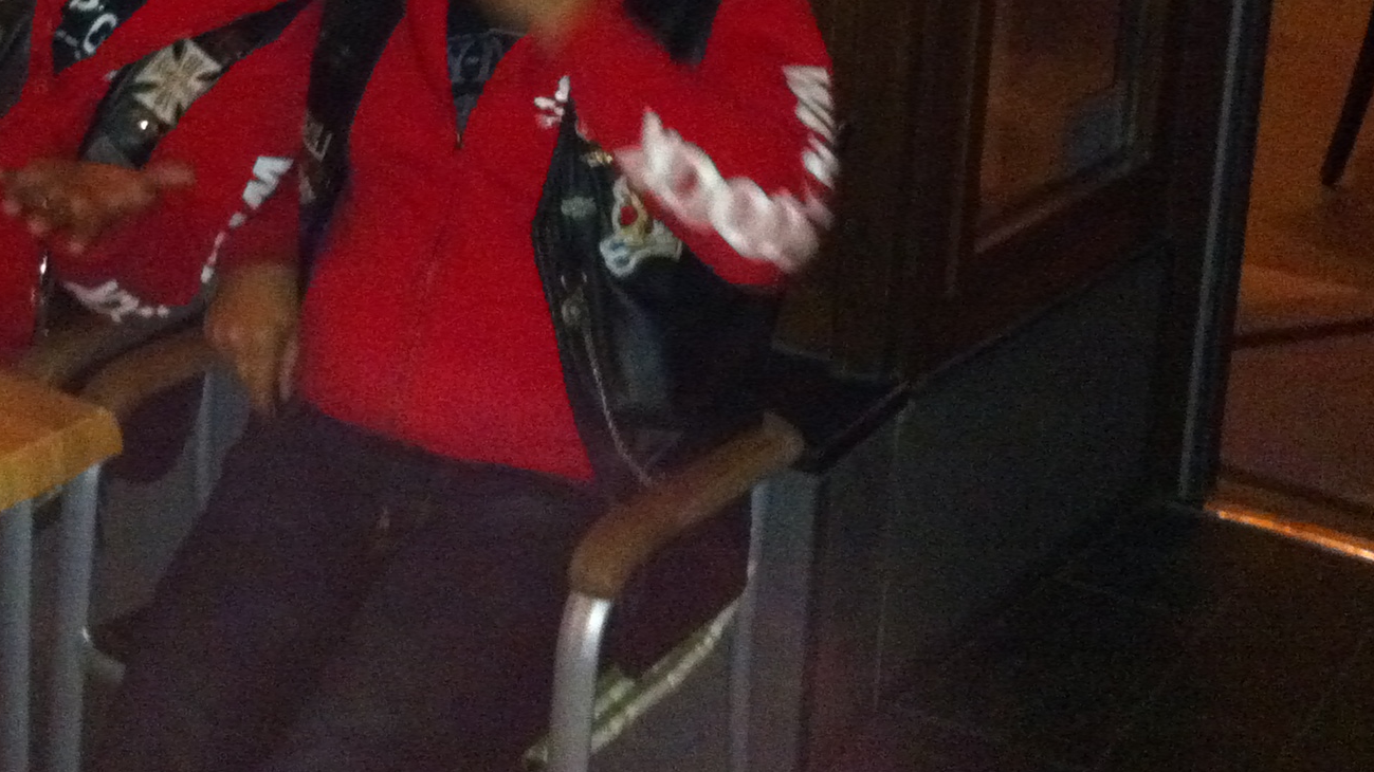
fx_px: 2768
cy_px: -11
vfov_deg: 15.6
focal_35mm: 76
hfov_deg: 27.6
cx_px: 411
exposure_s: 1/15
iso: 1000
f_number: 2.8
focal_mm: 3.85
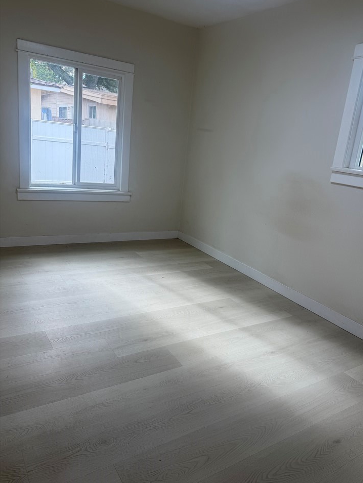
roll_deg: -7.3
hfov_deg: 53.0
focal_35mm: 26
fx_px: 363
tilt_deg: -15.1
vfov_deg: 67.3
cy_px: 249
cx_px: 196
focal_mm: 6.76
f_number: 1.78
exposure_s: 1/217
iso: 64
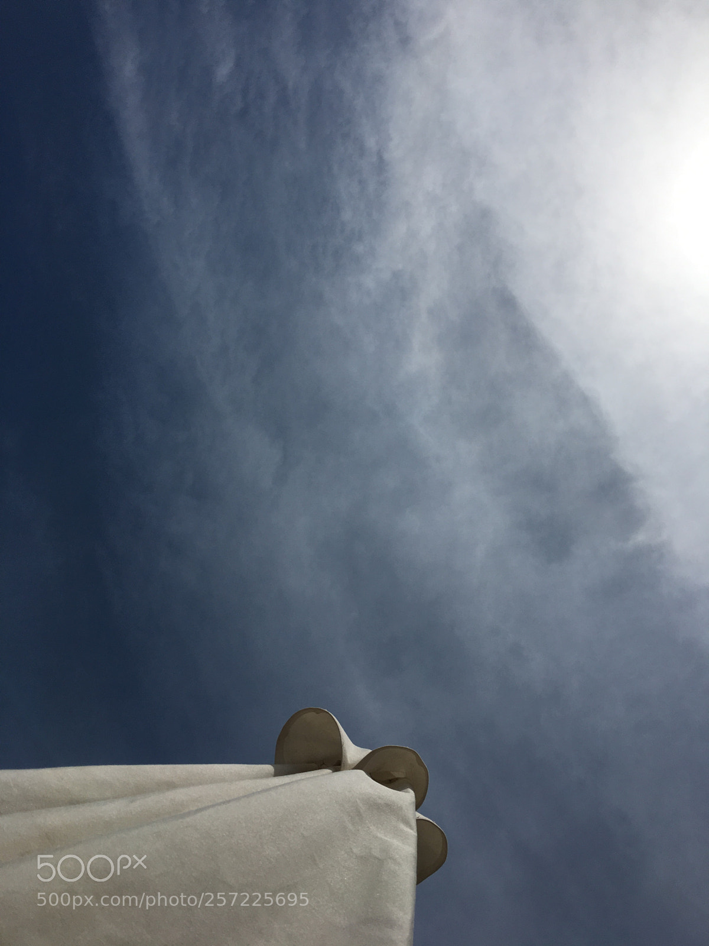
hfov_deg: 48.2
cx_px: 354
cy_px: 473
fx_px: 792
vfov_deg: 61.7
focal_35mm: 29
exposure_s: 1/8547
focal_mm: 4.15
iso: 25
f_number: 2.2
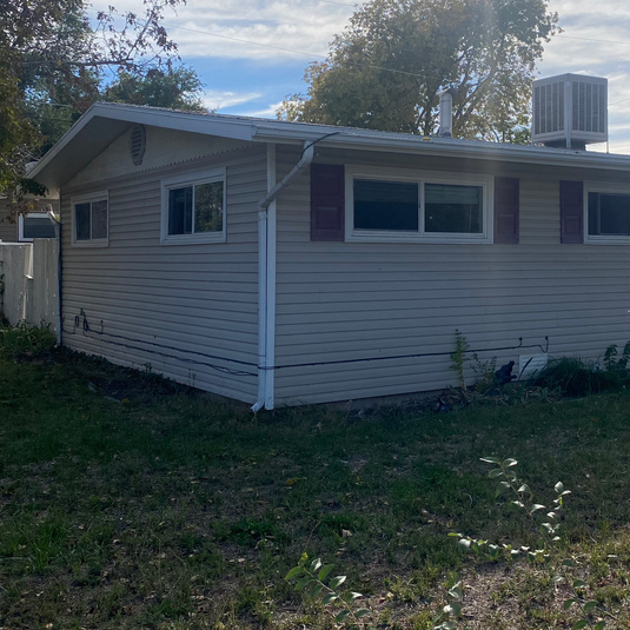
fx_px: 906
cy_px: 254
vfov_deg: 38.2
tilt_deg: -1.3
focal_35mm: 44
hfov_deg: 37.4
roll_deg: +0.3
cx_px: 471
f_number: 1.8
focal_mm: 4.25
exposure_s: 1/5495
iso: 32
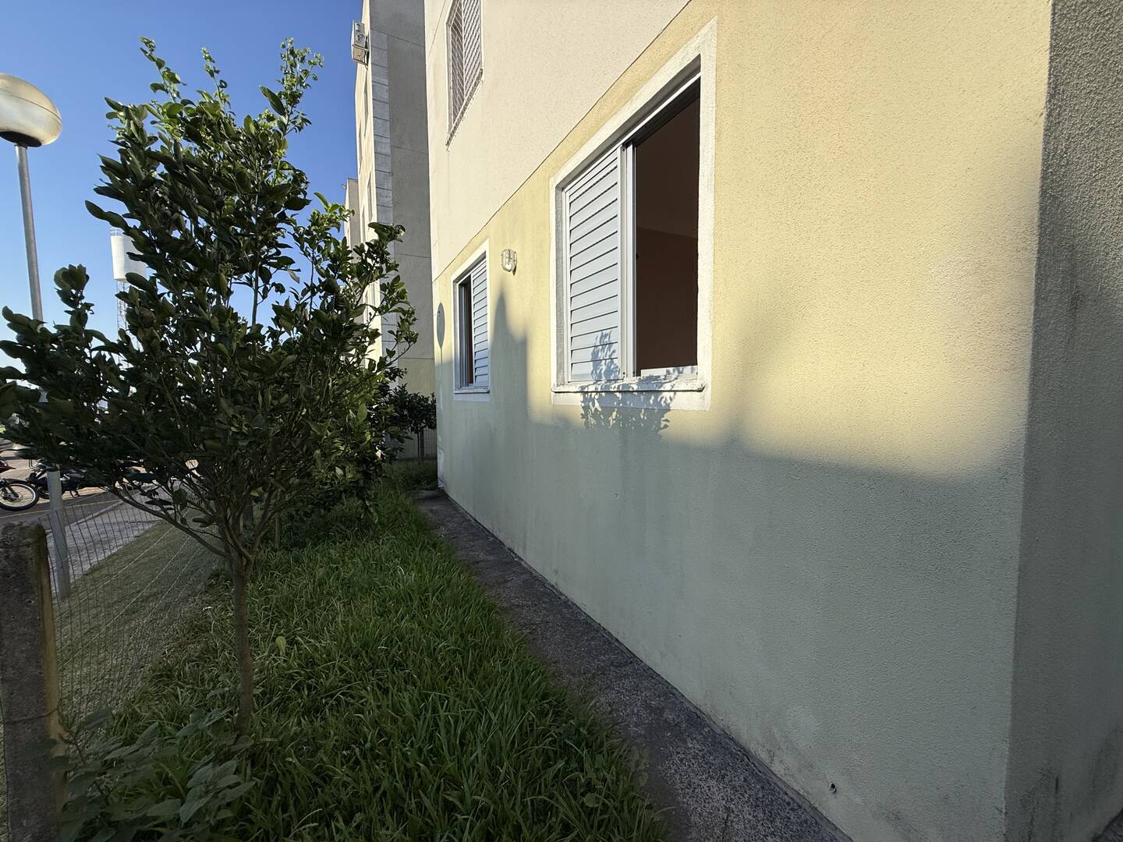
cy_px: 421
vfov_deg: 85.7
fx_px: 454
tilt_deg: -2.8
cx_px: 562
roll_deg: +0.1
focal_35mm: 14
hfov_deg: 102.1
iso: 50
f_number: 2.2
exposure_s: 1/2410
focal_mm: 2.22
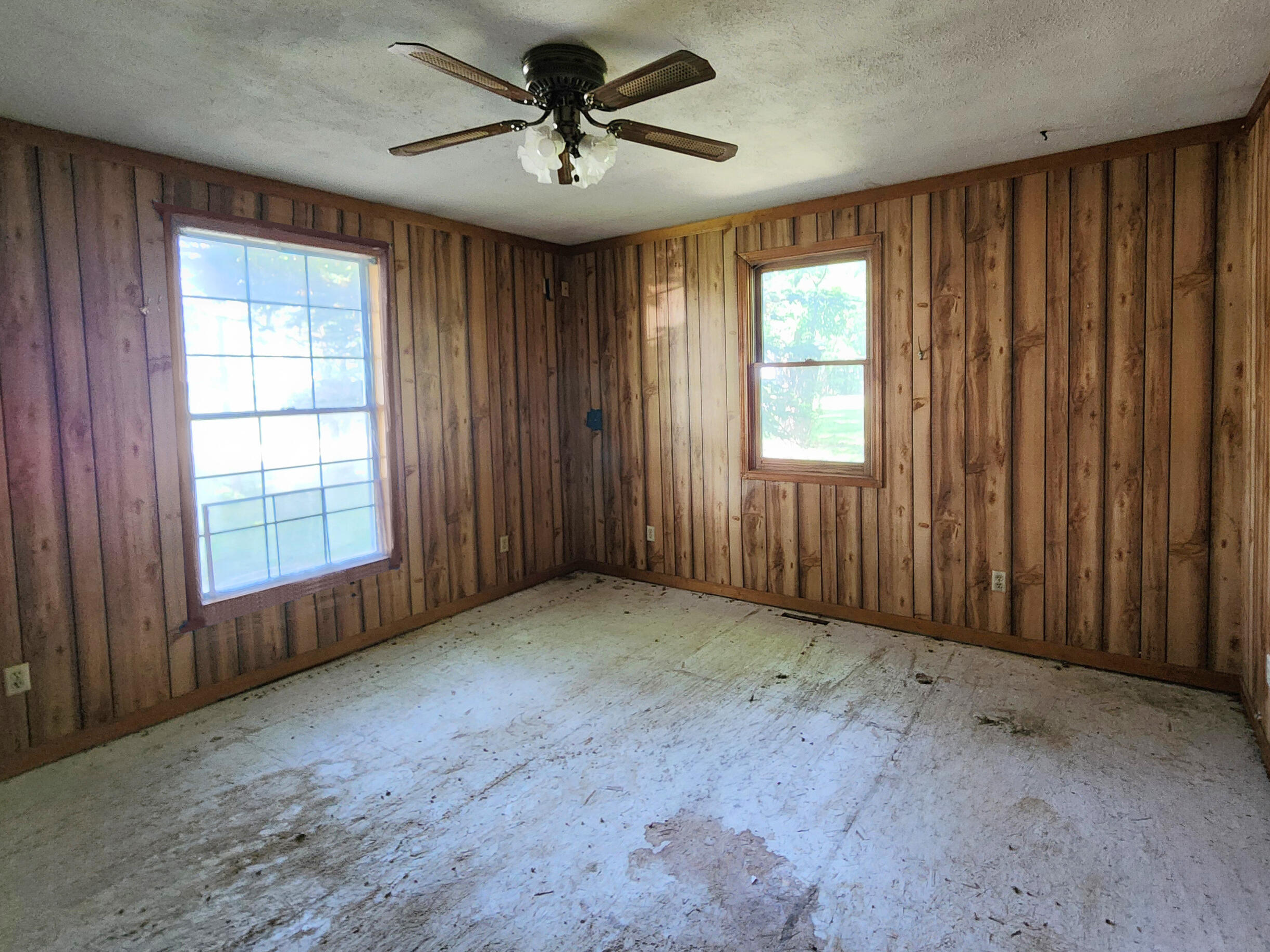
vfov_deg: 77.8
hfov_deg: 94.2
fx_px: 587
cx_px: 698
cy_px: 421
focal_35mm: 16
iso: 500
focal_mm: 2.2
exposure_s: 1/30
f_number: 2.2
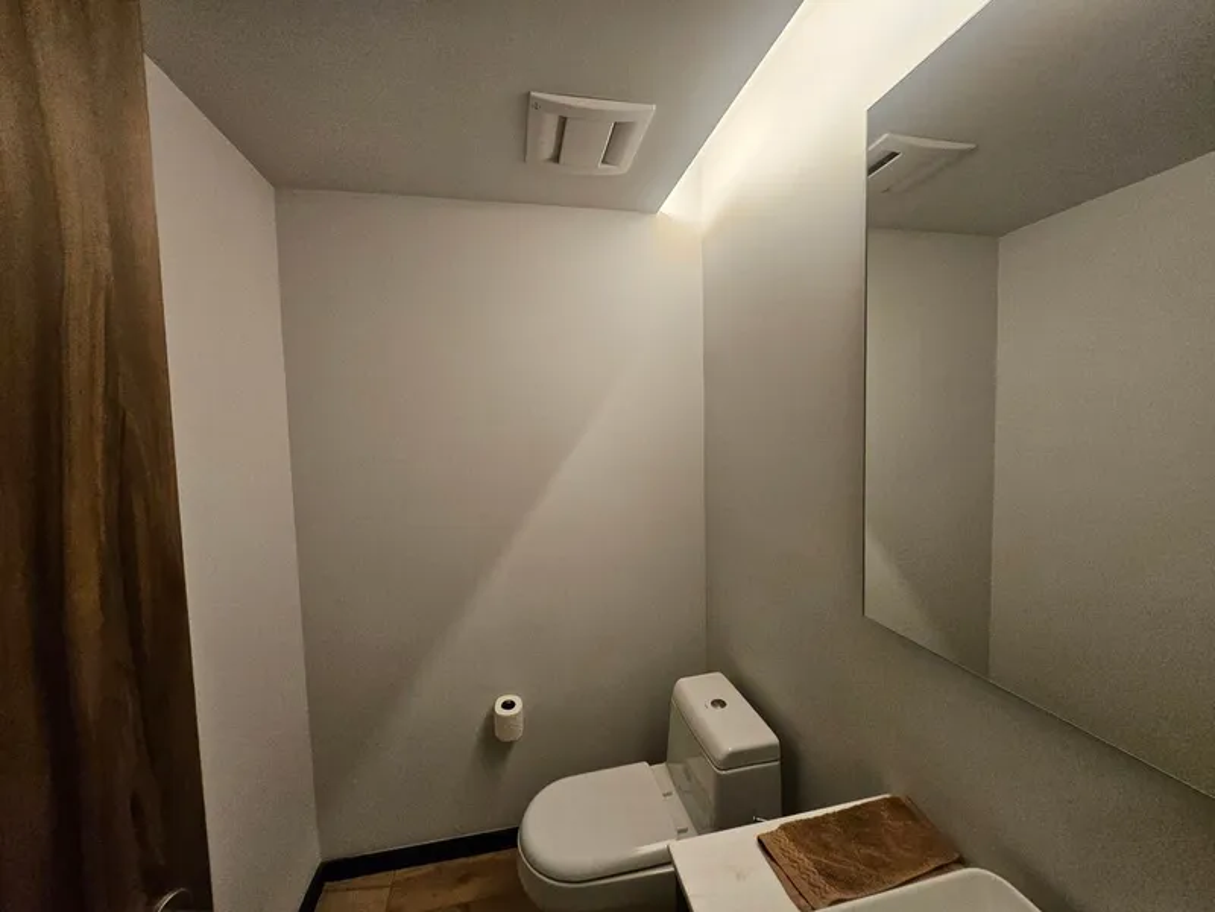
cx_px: 608
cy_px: 456
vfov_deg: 89.9
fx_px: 456
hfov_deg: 106.2
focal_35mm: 13
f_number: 2.2
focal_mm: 1.7
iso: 250
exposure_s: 1/60
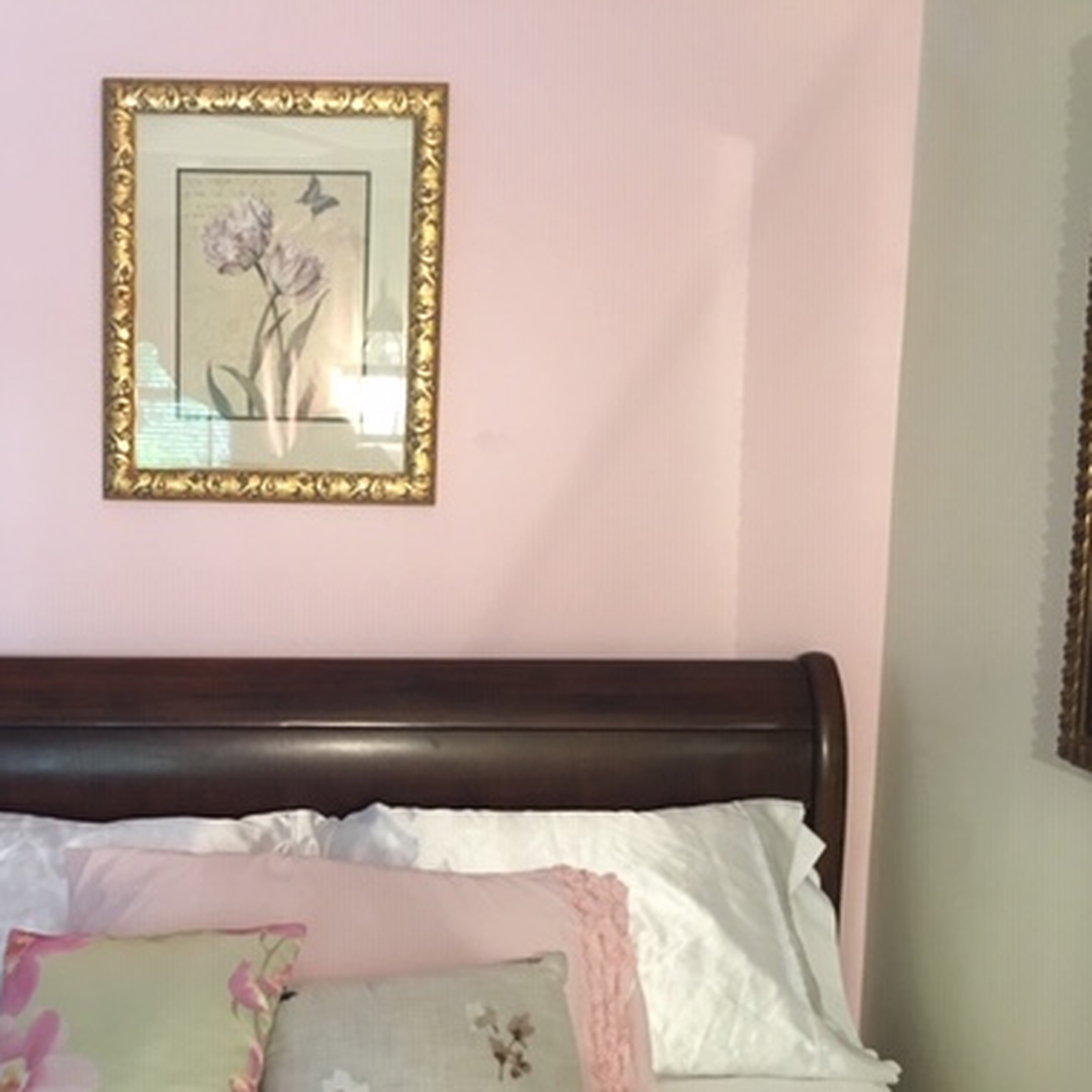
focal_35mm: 43
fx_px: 1535
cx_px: 272
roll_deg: -0.9
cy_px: 680
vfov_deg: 38.9
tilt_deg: -5.6
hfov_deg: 38.2
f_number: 2.2
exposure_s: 1/15
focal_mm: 4.15
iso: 64
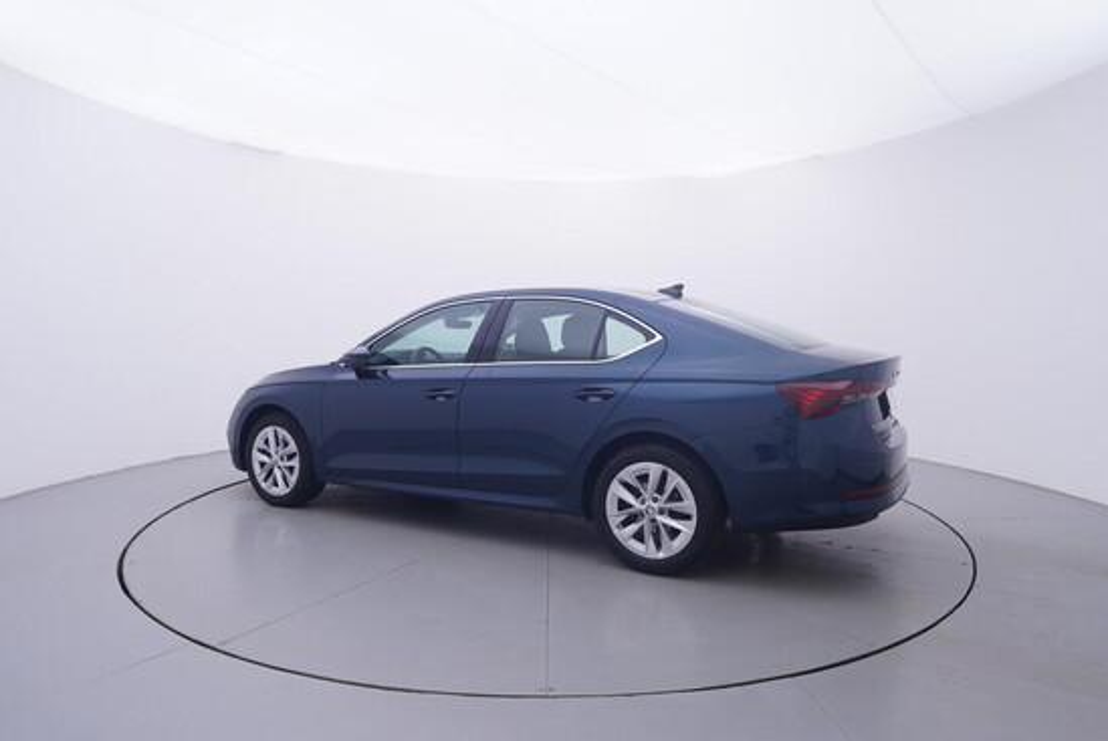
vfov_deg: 56.2
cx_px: 554
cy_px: 370
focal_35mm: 22
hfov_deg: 77.3
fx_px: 693
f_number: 5
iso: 200
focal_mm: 15
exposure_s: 1/80
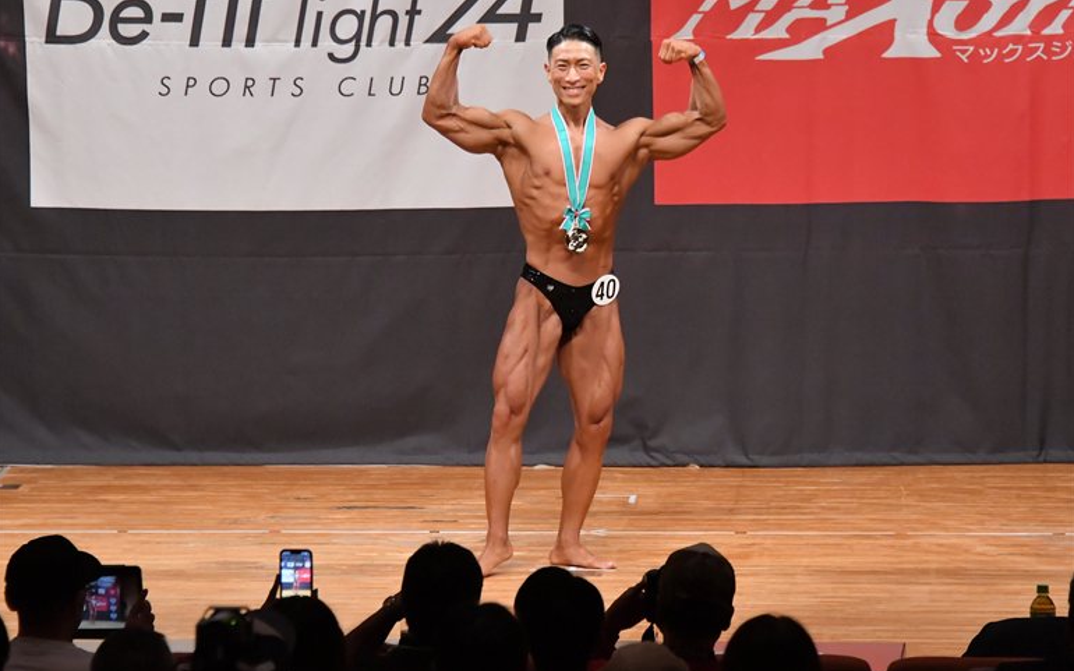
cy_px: 335
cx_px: 535
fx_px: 7199
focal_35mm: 246
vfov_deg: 5.3
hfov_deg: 8.5
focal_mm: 160
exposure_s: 1/400
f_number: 5.6
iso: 8000
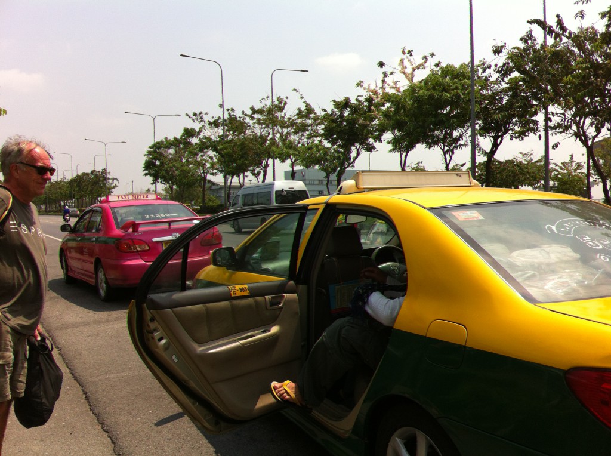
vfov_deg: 40.6
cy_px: 228
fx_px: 617
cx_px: 306
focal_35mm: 35
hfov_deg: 52.7
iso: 80
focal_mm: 3.85
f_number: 2.8
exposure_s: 1/1508
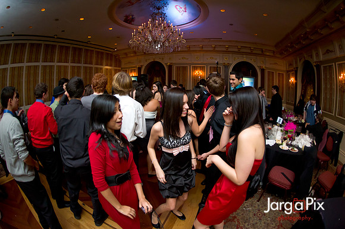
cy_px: 114
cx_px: 172
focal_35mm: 16
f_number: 3.2
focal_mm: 16
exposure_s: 1/125
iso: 3200
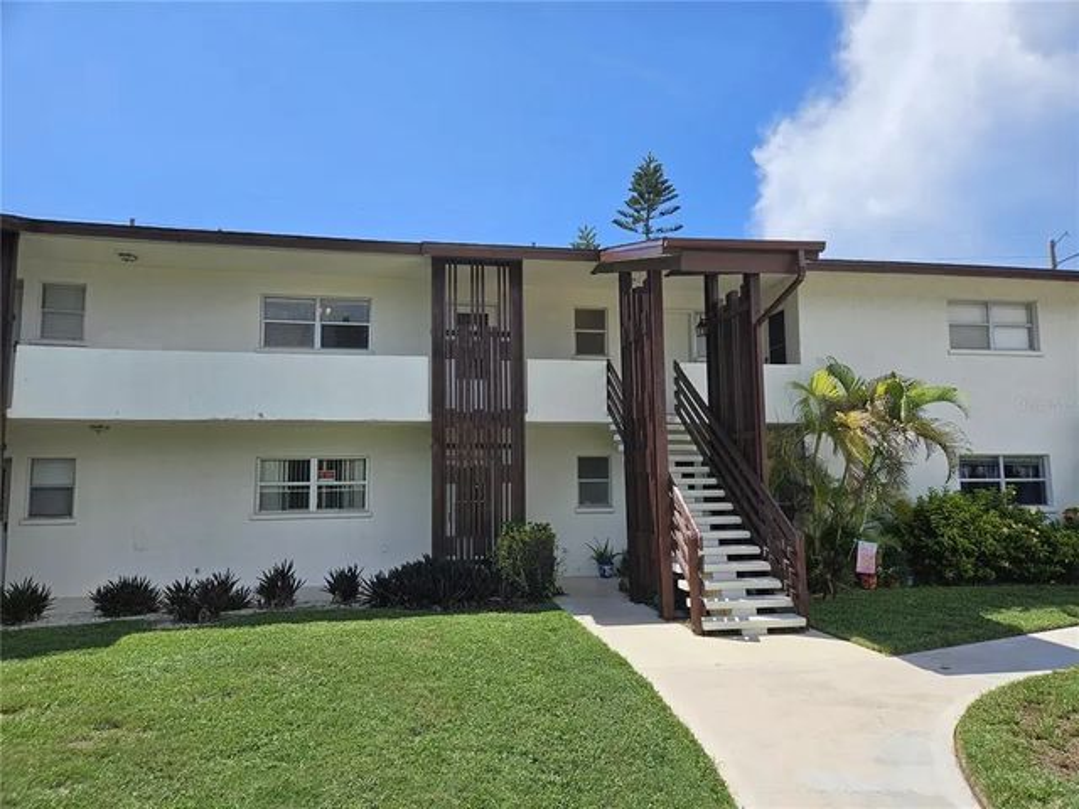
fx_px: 717
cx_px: 540
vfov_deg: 58.9
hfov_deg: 73.9
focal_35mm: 23
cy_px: 404
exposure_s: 1/2259
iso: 25
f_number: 1.8
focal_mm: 5.4
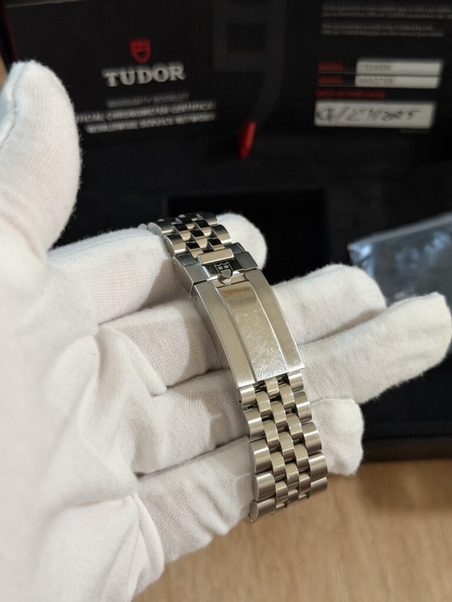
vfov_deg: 39.7
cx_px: 226
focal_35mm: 48
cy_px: 301
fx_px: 836
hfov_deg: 30.3
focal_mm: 6.76
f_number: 1.78
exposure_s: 1/30
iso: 500
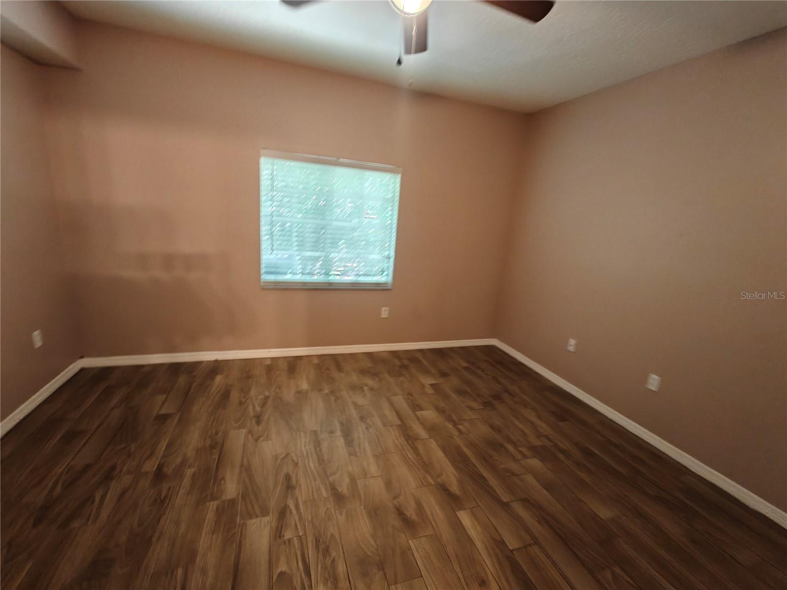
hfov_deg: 102.1
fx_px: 318
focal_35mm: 14
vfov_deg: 85.7
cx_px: 394
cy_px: 295
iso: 1250
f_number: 2.2
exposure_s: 1/20
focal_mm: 2.62
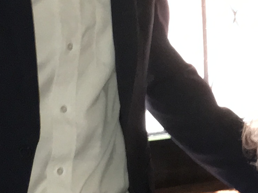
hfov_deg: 12.2
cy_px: 118
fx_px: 1178
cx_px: 321
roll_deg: +1.4
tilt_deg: -10.1
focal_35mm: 158
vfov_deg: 9.4
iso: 200
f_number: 2.2
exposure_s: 1/17
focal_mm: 4.15
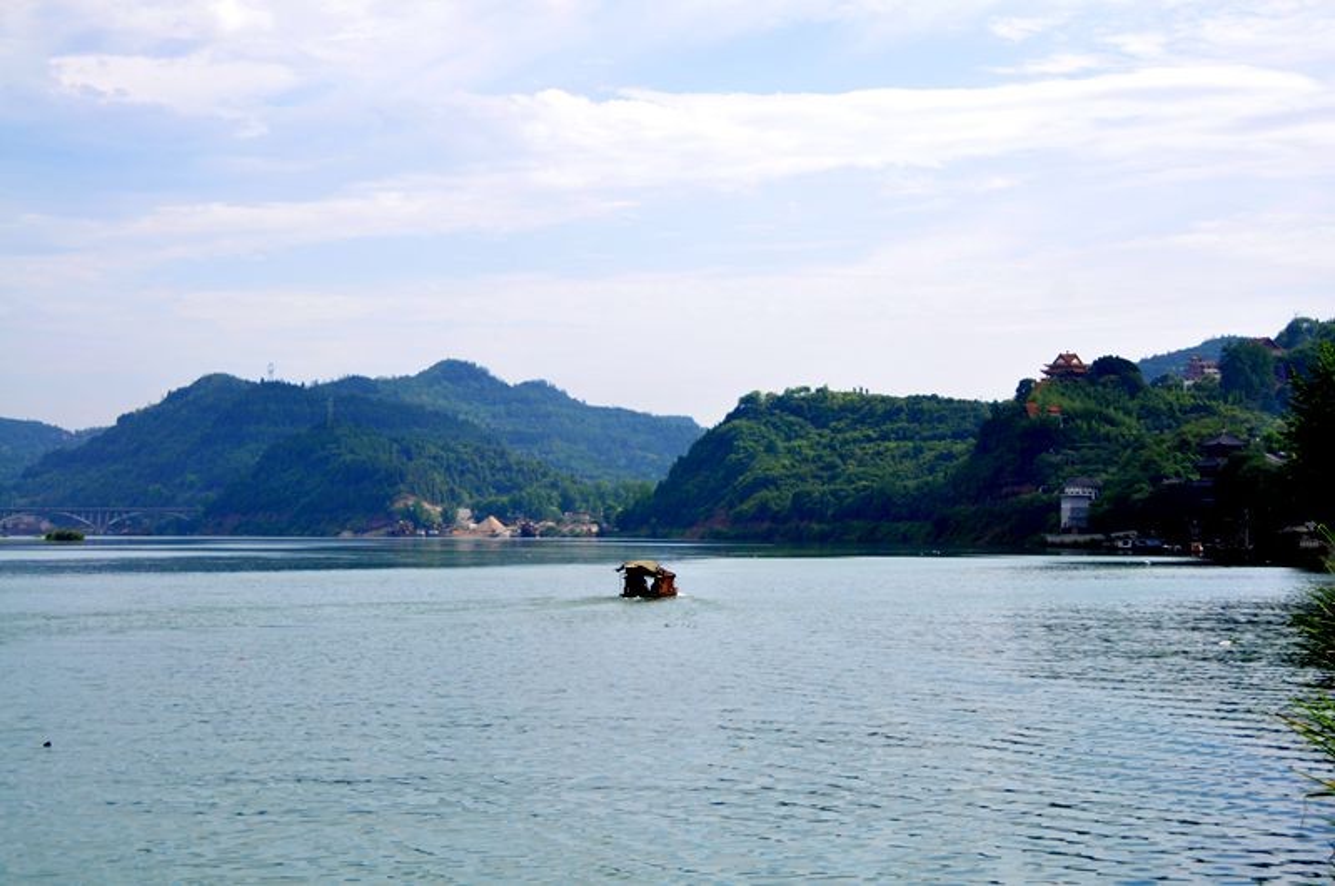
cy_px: 443
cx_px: 668
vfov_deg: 18.1
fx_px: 2777
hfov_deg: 27.0
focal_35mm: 75
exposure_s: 1/400
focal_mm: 50
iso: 250
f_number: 10
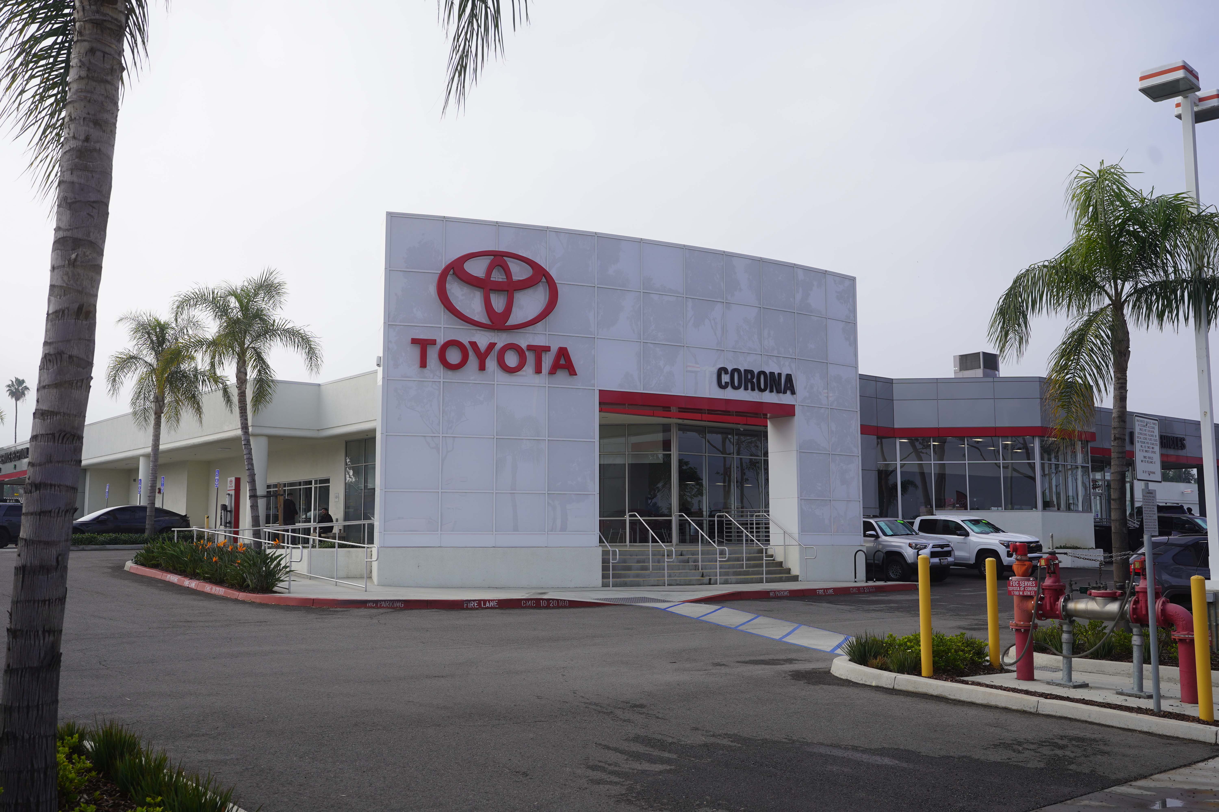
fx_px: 1134
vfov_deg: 39.4
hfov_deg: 56.5
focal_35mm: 34
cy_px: 406
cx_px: 610
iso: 100
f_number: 5
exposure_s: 1/500
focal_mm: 33.5
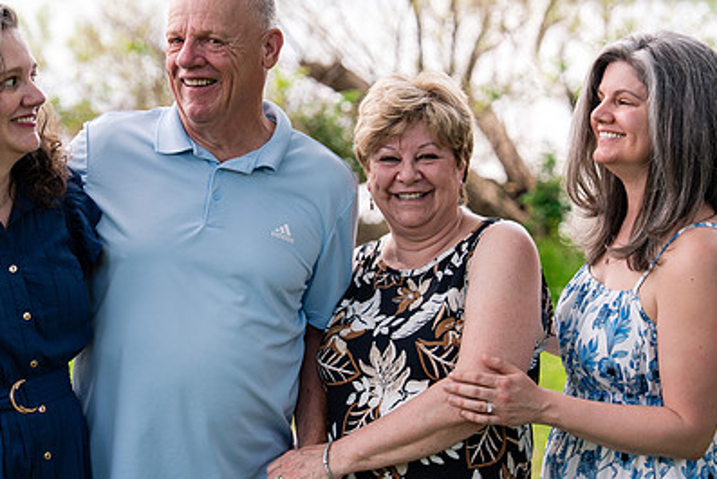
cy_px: 187
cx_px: 264
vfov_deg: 14.4
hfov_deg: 21.4
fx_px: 1893
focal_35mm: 95
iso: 100
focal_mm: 62
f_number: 2.8
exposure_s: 1/250
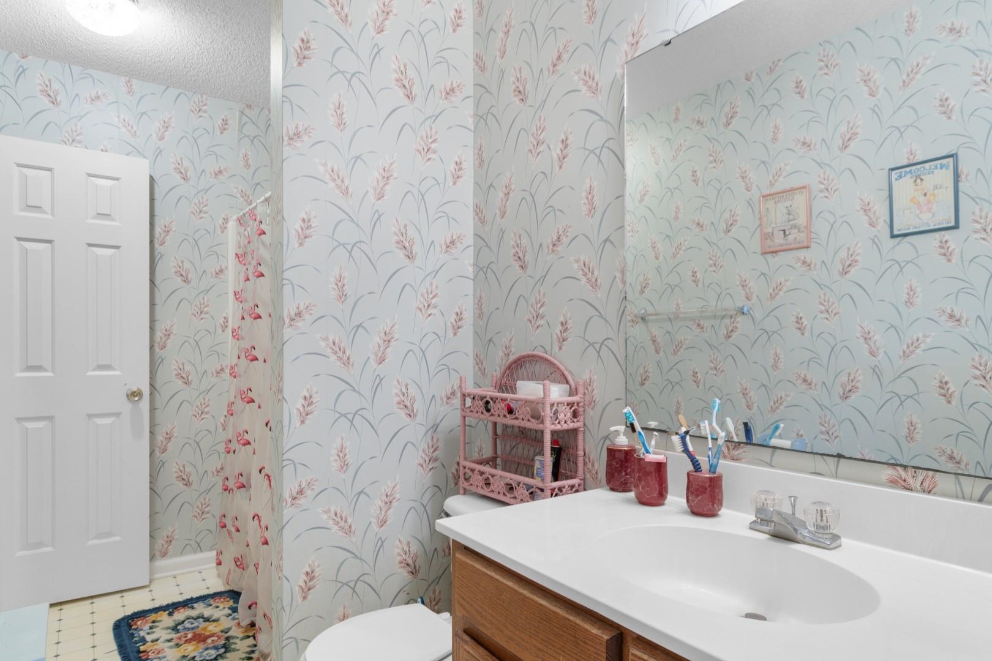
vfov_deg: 59.5
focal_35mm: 21
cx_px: 496
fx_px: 579
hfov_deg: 81.2
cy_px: 330
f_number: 5
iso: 100
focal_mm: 14
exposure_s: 1/8
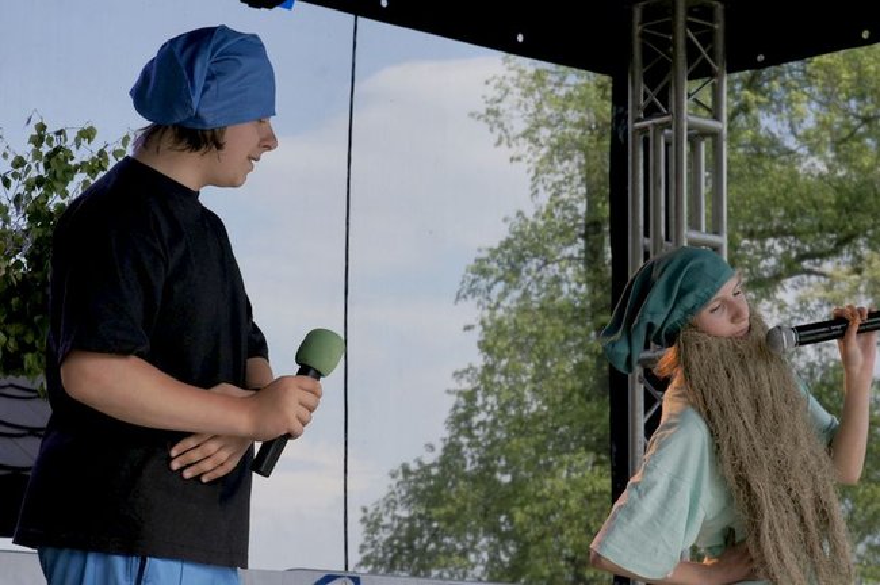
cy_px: 292
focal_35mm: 105
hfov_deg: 19.5
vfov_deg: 13.0
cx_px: 440
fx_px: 2564
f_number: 13
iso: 800
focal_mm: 70
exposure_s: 1/640
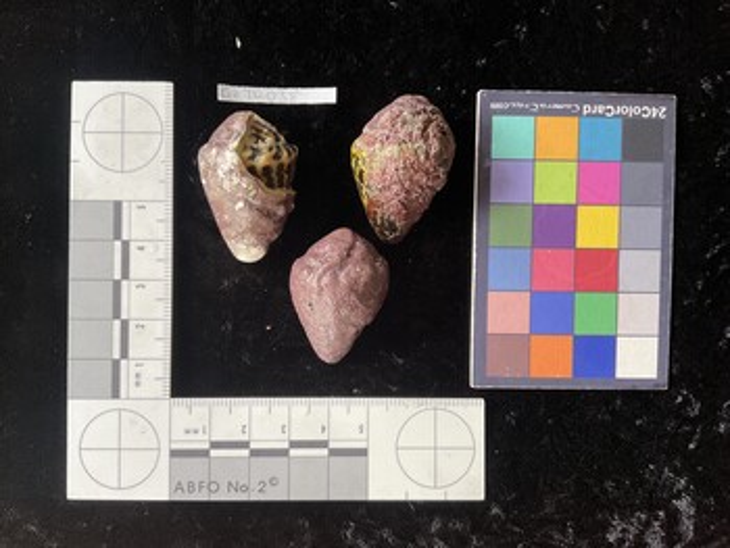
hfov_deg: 61.6
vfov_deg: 48.3
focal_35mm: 29
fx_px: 612
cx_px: 365
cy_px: 274
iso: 64
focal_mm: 3
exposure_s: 1/60
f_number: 1.8
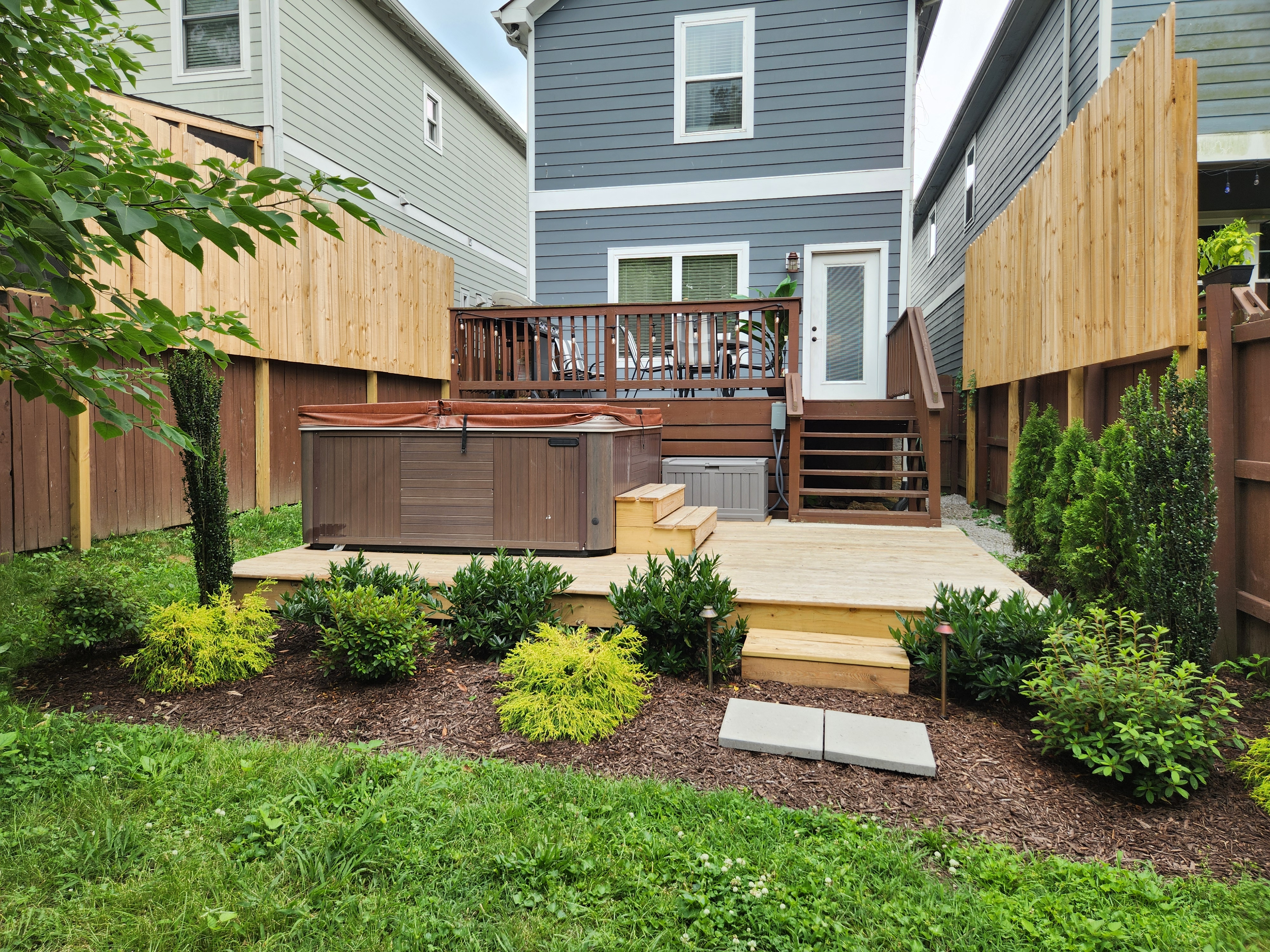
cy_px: 476
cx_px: 635
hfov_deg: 73.9
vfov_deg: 58.9
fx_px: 844
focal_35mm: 23
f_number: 1.8
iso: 20
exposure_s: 1/297
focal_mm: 5.4
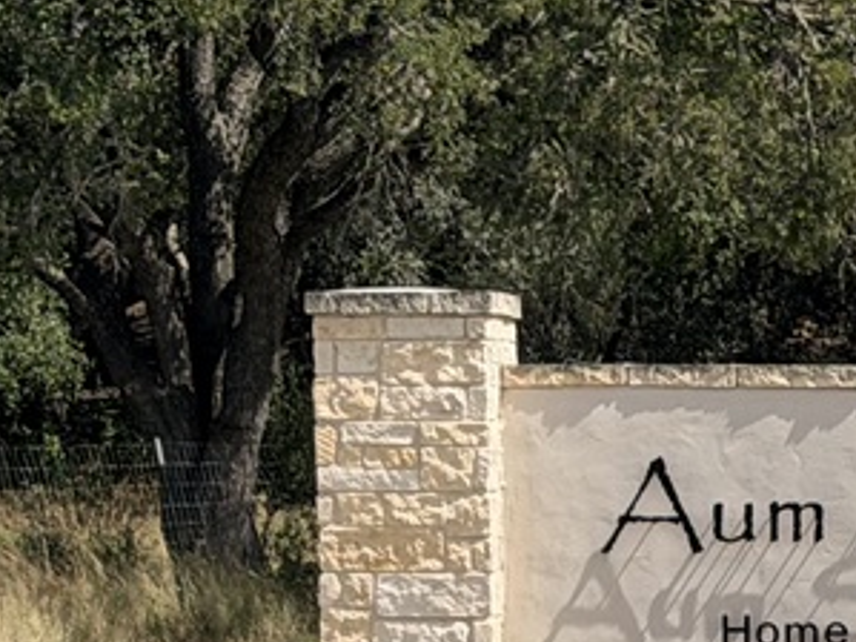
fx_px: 5710
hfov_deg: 8.5
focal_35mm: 231
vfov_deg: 6.4
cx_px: 956
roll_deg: +0.4
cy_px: 854
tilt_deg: -2.7
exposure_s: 1/7143
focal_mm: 6.76
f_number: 1.78
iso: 64
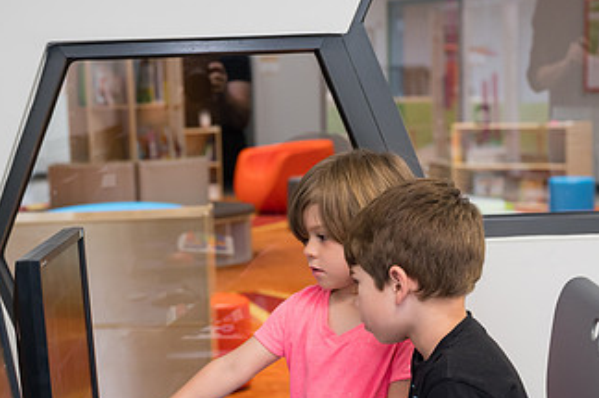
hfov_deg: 23.6
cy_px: 350
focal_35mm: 86
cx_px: 229
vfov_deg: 15.7
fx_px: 1429
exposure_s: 1/250
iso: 2500
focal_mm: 48
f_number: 4
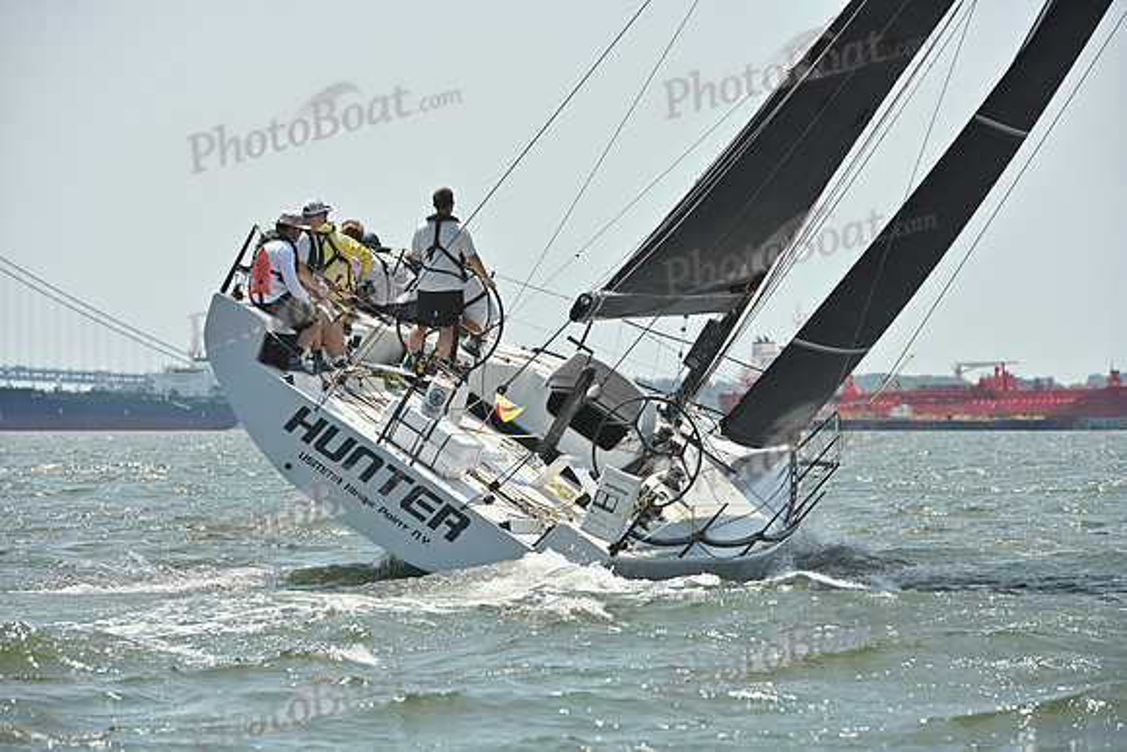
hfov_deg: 10.3
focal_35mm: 200
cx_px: 564
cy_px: 376
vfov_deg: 6.9
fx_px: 6262
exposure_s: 1/1250
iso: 320
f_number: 9
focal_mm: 200
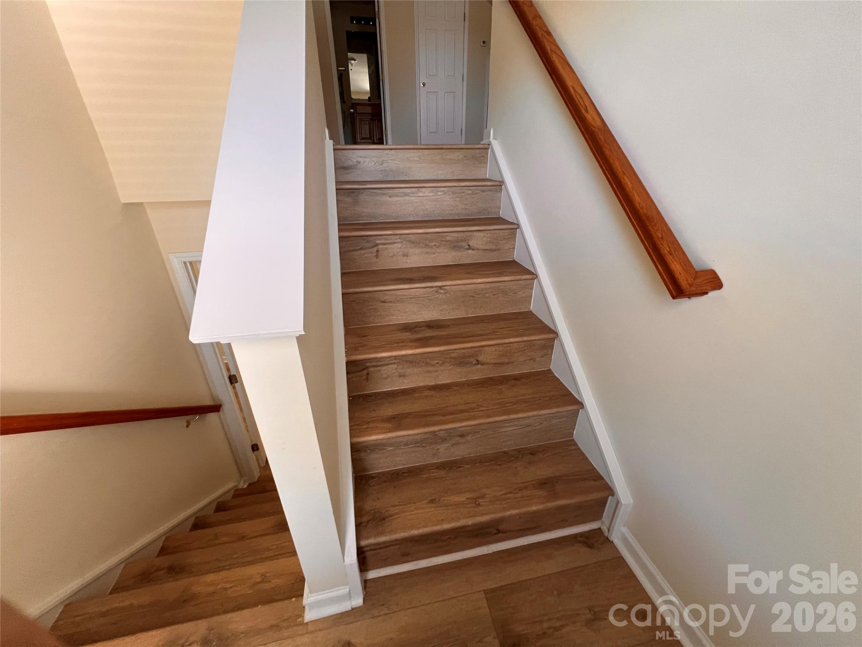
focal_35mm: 13
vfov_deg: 89.9
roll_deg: +1.0
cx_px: 431
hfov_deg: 106.2
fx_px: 324
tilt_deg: -26.5
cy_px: 324
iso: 250
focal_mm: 1.57
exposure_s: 1/90
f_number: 1.8
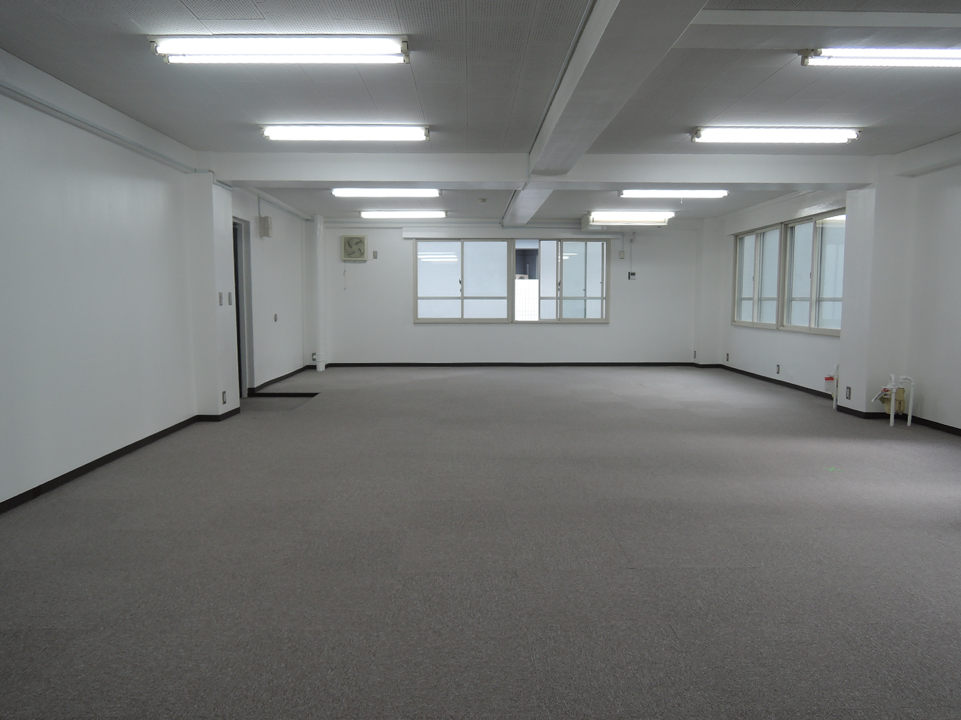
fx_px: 666
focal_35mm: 24
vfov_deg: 56.8
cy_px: 360
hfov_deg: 71.6
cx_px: 480
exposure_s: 1/100
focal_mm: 5.1
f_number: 2.8
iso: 80
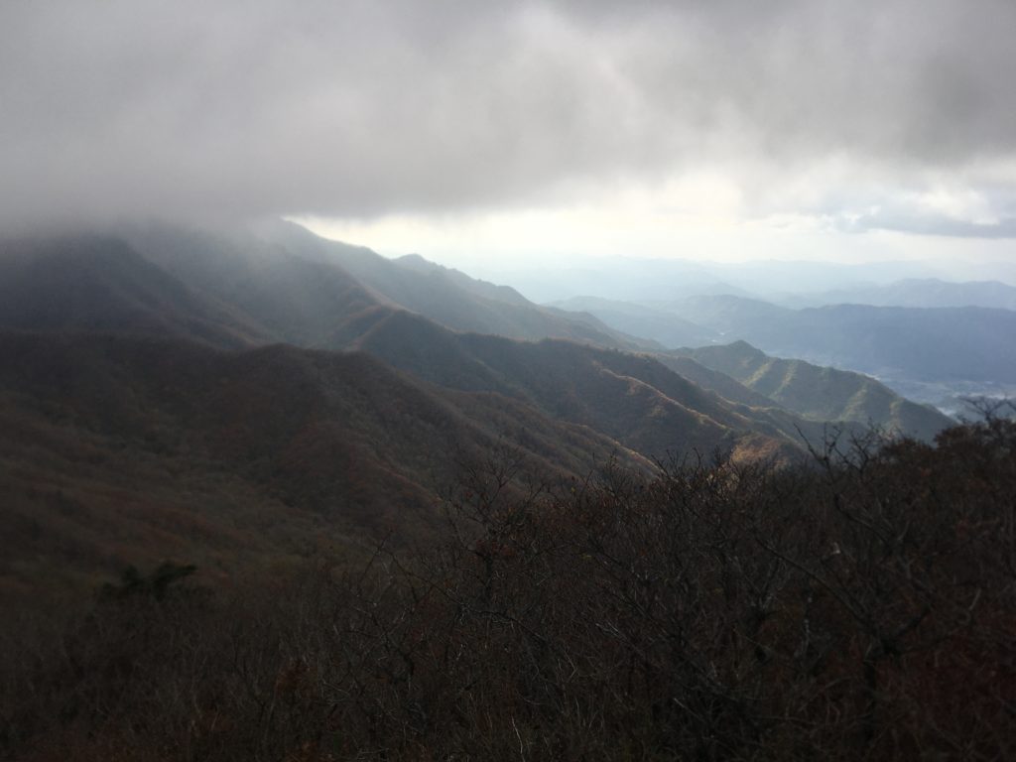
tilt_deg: -7.1
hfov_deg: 61.7
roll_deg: -4.0
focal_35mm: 29
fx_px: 851
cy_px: 381
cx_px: 508
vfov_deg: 48.2
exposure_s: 1/938
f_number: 2.2
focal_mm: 4.15
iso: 25
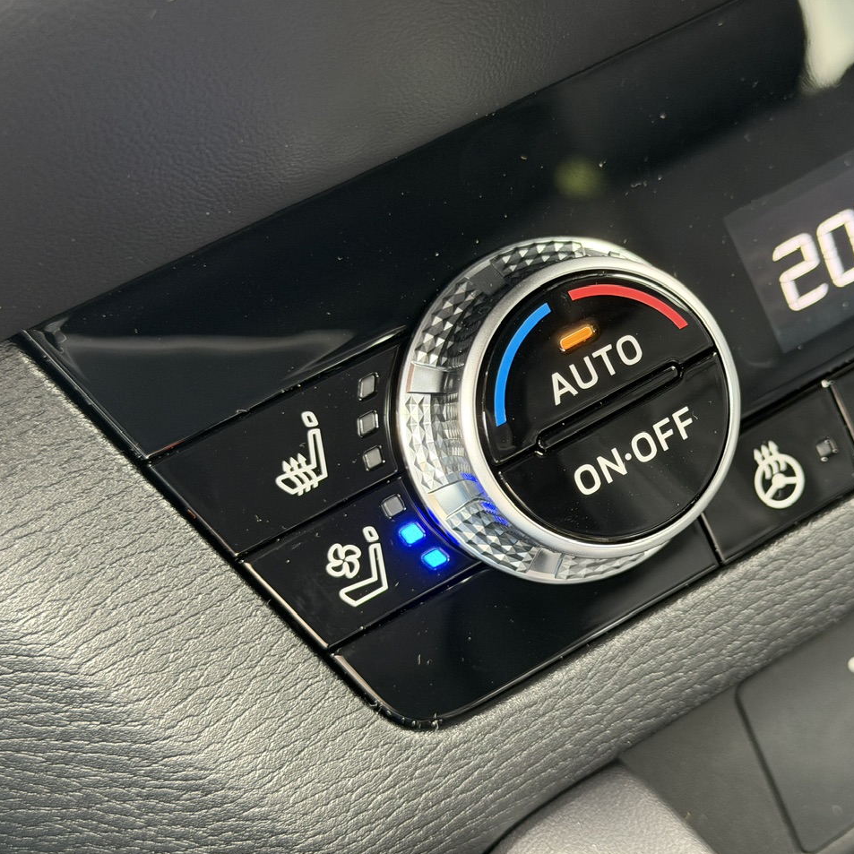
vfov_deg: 30.0
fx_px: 1591
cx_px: 529
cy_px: 428
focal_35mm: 57
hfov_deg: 29.9
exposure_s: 1/38
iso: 320
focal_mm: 6.76
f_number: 1.78
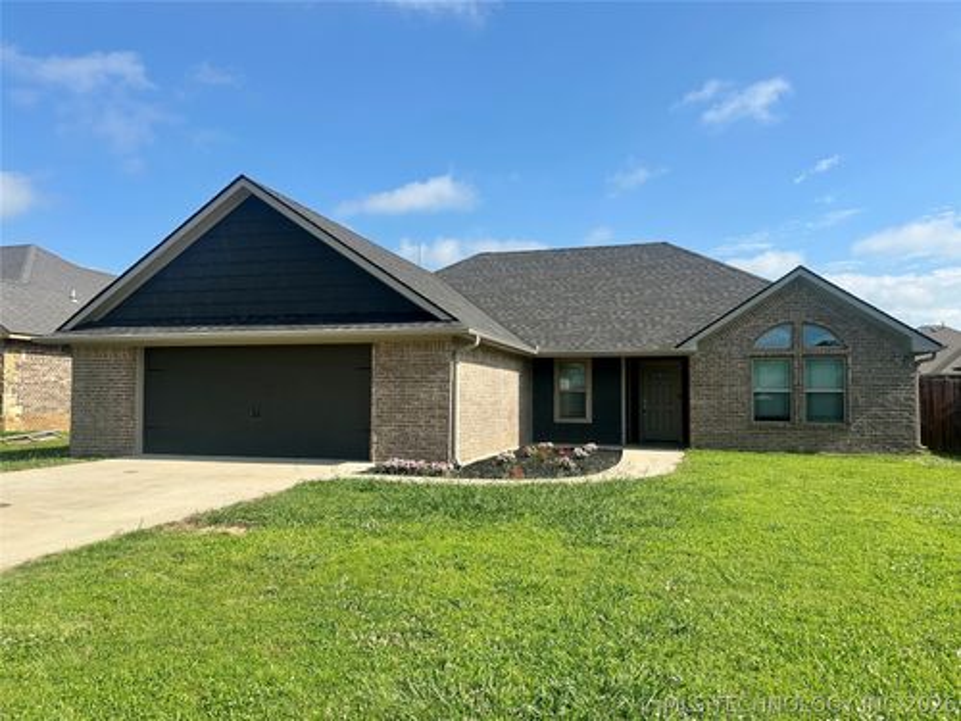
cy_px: 360
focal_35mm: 24
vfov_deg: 56.8
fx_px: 666
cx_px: 480
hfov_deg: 71.6
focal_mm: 6.86
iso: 80
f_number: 1.78
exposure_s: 1/3861
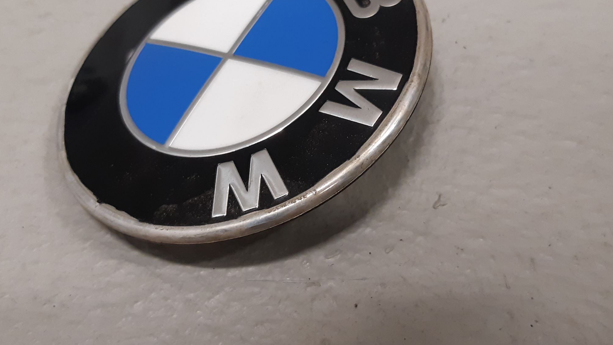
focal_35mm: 29
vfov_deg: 40.2
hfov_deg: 66.1
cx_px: 308
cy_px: 159
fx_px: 471
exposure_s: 1/50
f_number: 1.7
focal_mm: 3.93
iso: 160
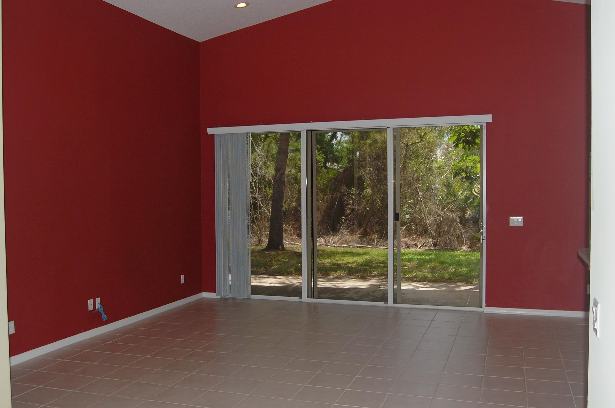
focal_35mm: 36
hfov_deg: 53.2
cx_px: 308
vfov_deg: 36.7
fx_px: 614
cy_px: 204
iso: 200
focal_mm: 24
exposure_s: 1/500
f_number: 6.3
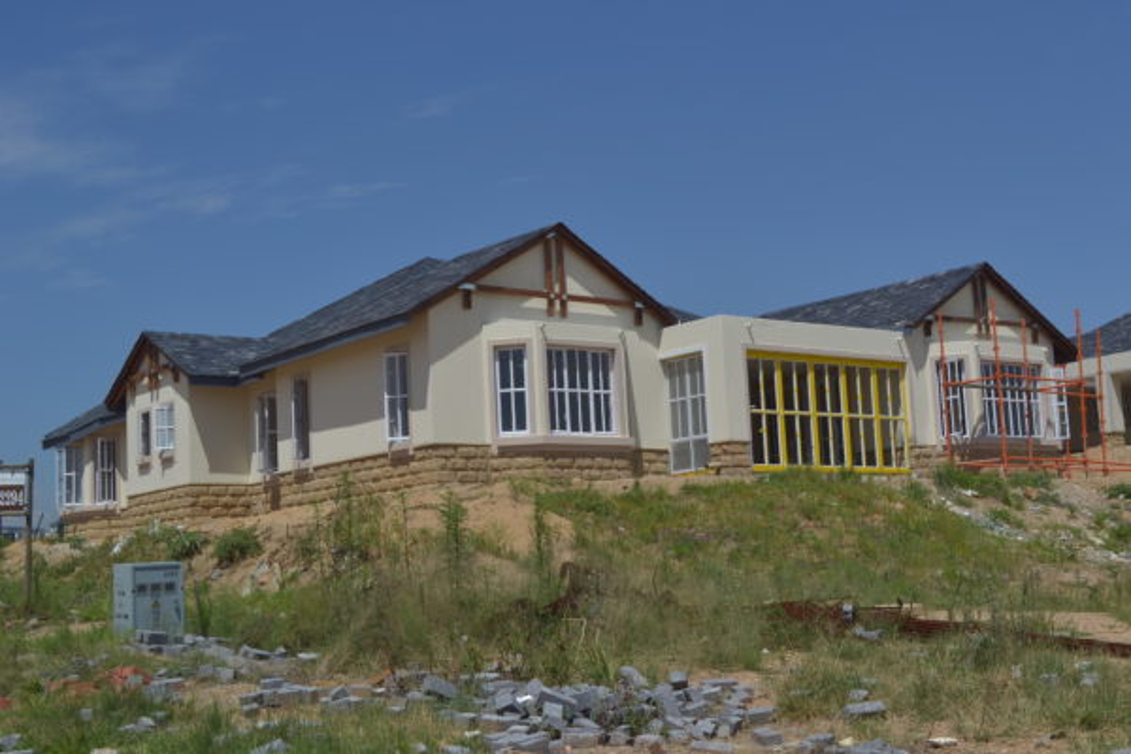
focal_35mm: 48
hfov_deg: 41.1
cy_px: 377
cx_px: 566
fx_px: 1508
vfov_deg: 28.1
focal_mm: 32
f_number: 9
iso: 100
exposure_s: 1/320
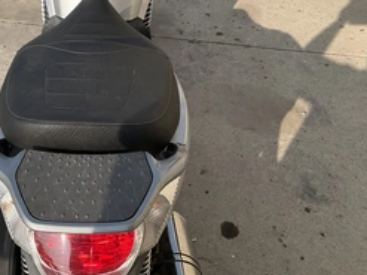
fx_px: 498
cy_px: 56
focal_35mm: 47
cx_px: 92
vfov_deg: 30.1
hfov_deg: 39.4
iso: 25
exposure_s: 1/1279
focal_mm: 3
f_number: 1.8
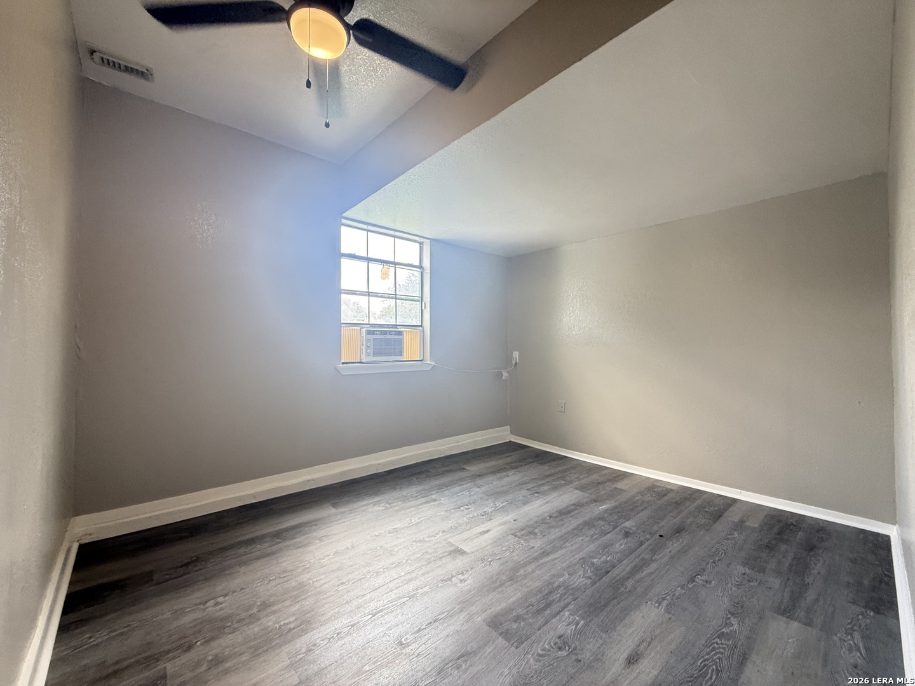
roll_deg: -0.5
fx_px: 370
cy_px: 343
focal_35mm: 14
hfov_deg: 102.1
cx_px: 458
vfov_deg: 85.7
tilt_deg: +1.0
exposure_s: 1/99
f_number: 2.2
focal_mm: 2.22
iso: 320
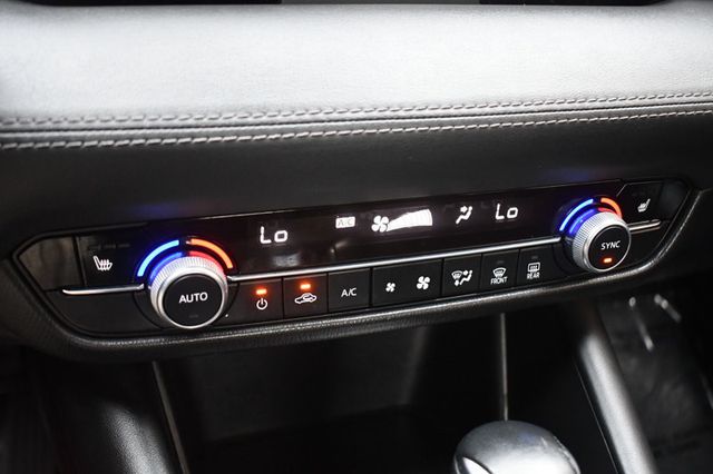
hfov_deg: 48.5
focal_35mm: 40
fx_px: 792
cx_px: 356
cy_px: 237
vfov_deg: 33.4
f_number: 4
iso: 4000
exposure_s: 1/60
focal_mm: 27
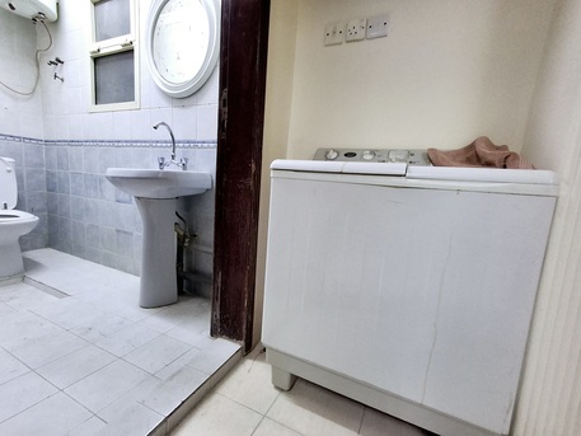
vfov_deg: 78.1
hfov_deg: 94.5
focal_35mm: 16
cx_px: 290
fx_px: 269
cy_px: 218
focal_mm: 1.64
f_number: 2.2
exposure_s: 1/40
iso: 160
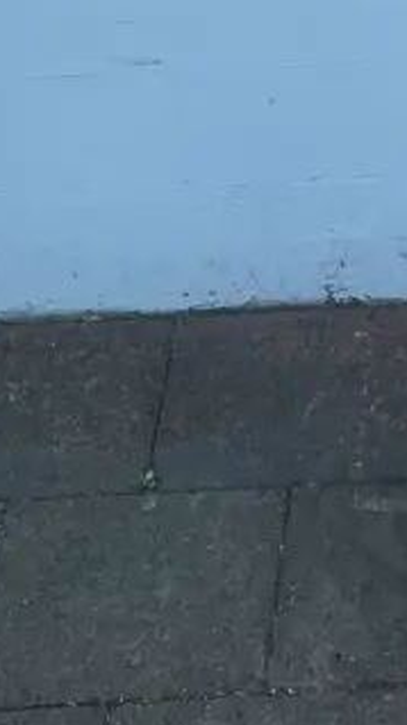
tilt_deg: -37.6
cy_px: -20
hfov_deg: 11.1
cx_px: 825
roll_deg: -2.8
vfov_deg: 21.0
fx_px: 1884
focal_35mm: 98
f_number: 1.8
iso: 50
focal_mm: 3.99
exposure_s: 1/121
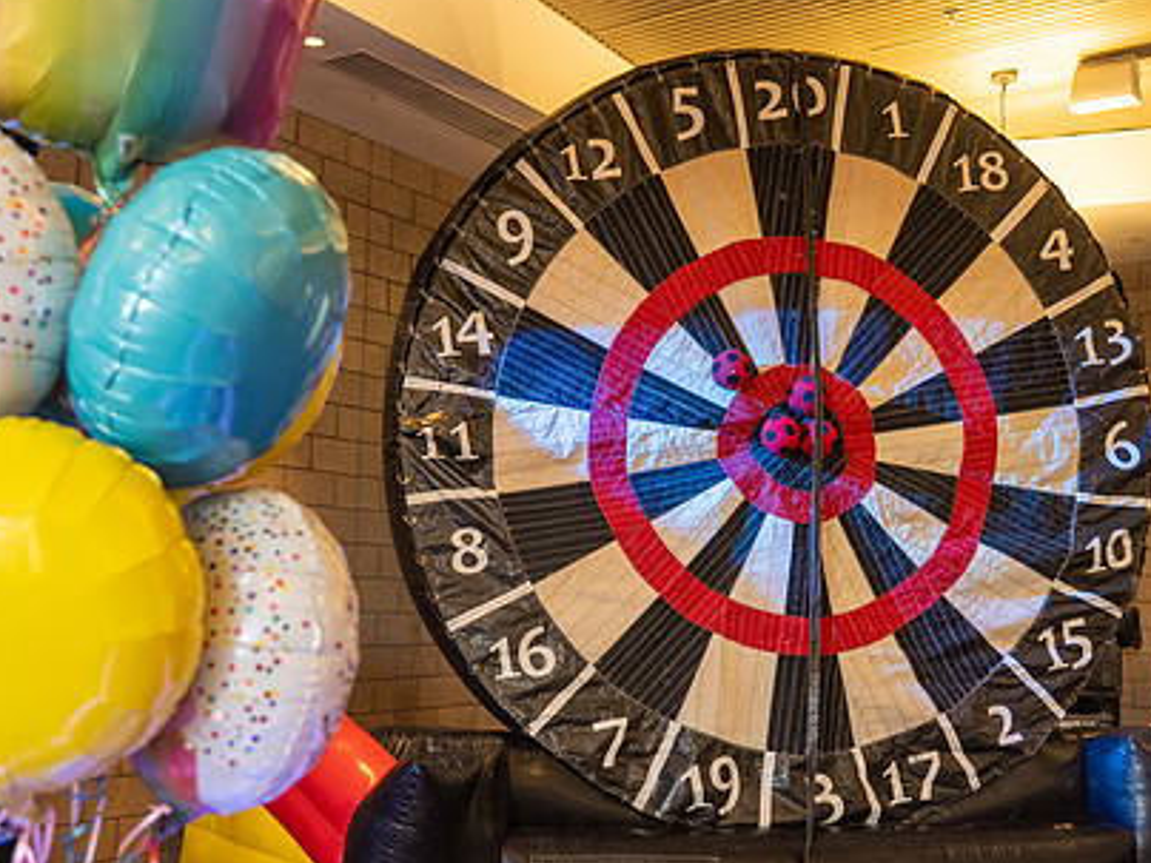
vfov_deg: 35.9
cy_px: 508
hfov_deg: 46.8
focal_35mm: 40
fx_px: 1330
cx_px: 536
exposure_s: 1/80
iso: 800
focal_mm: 29
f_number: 4
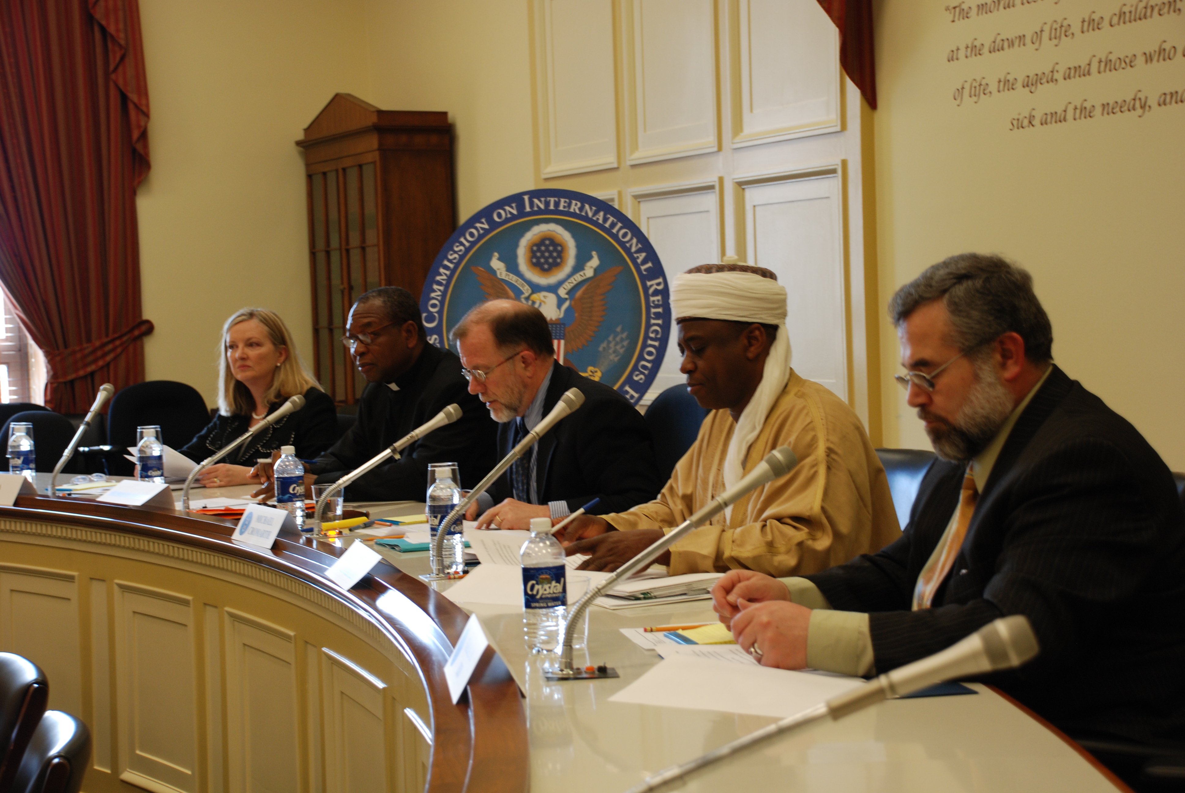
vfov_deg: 20.7
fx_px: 2175
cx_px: 592
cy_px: 396
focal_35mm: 66
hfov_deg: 30.5
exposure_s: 1/30
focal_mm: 44
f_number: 4.8
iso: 280
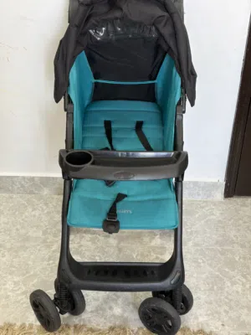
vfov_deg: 36.8
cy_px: 168
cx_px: 126
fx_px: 503
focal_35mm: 52
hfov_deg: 28.0
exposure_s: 1/50
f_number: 1.6
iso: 80
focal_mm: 5.96
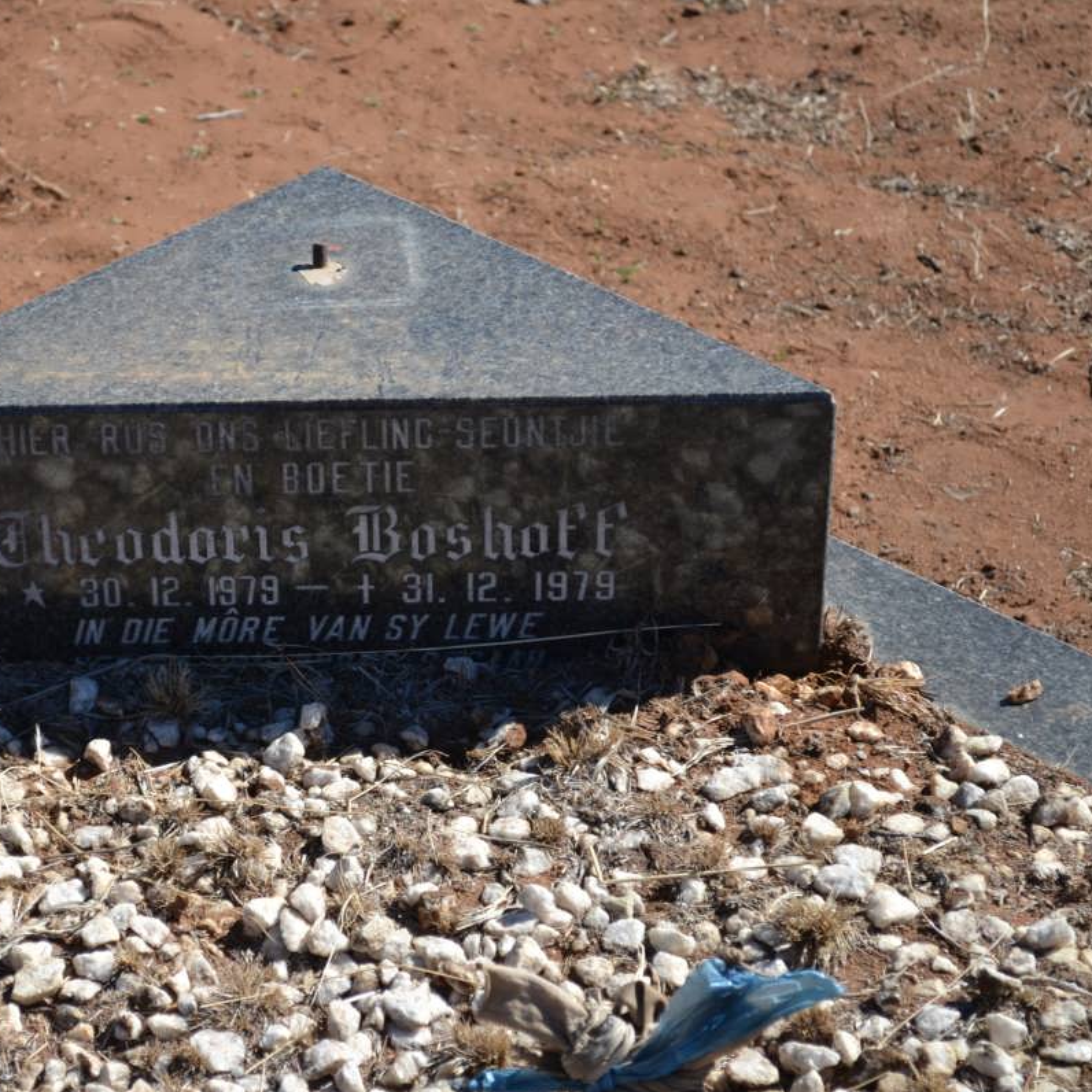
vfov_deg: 16.5
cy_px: 547
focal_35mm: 106
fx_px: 3770
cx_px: 276
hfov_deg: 16.4
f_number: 5.6
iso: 125
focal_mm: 55
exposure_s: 1/125
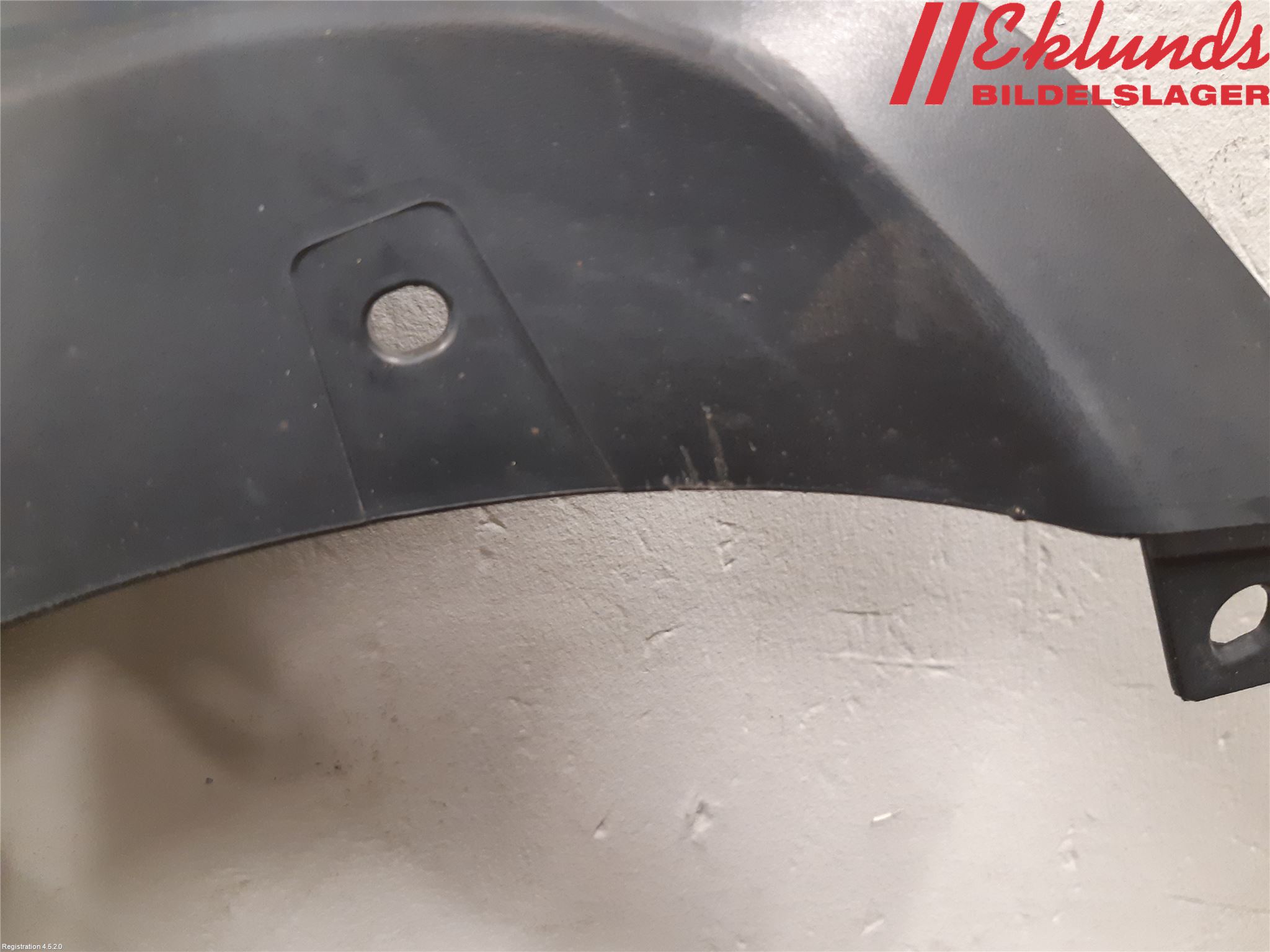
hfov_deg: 67.3
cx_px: 635
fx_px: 954
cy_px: 476
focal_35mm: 26
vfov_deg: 53.1
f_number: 1.7
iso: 250
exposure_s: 1/33
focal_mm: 3.93
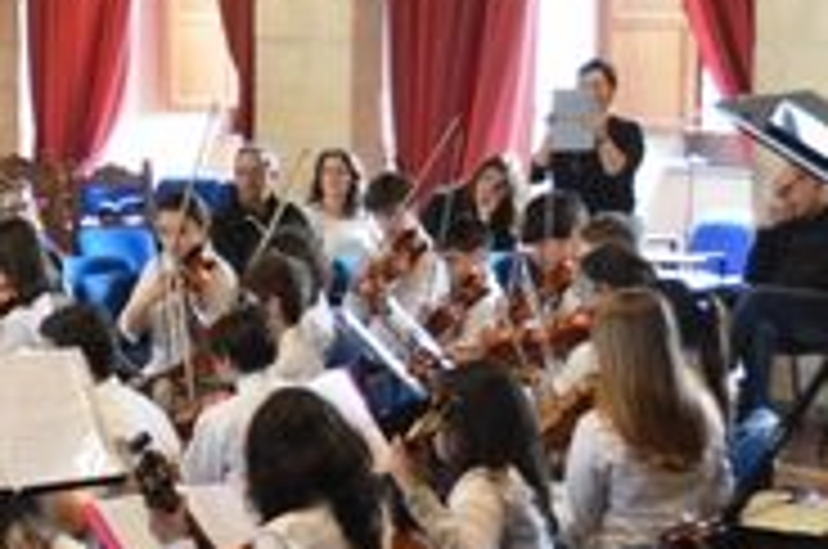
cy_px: 421
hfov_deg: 16.8
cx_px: -252
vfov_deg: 11.8
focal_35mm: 115
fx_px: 2640
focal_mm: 22
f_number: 3.8
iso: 1600
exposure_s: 1/100
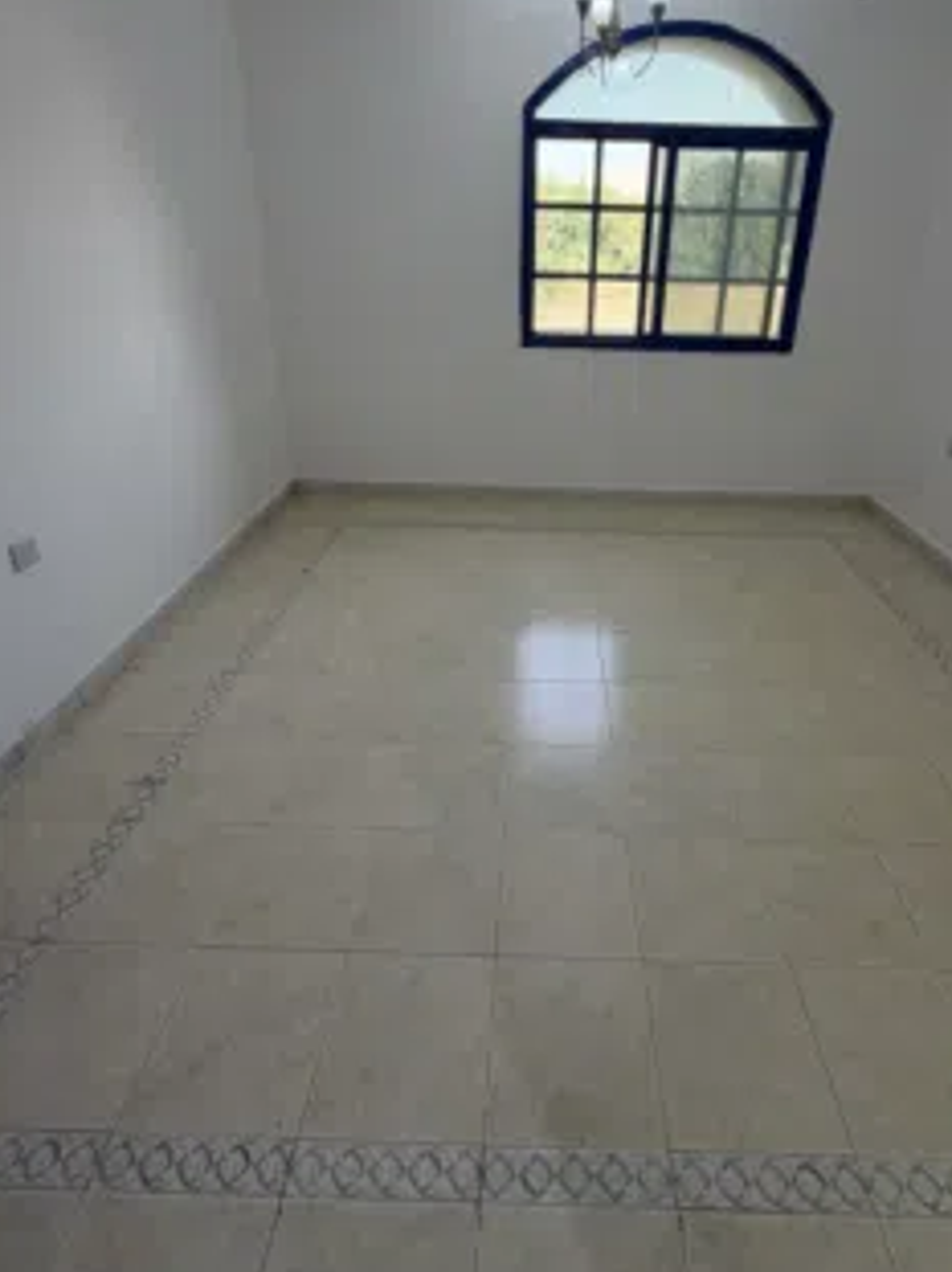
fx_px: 660
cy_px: 511
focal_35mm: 18
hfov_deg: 71.2
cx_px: 539
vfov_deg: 86.7
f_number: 2.2
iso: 100
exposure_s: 1/100
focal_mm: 2.22
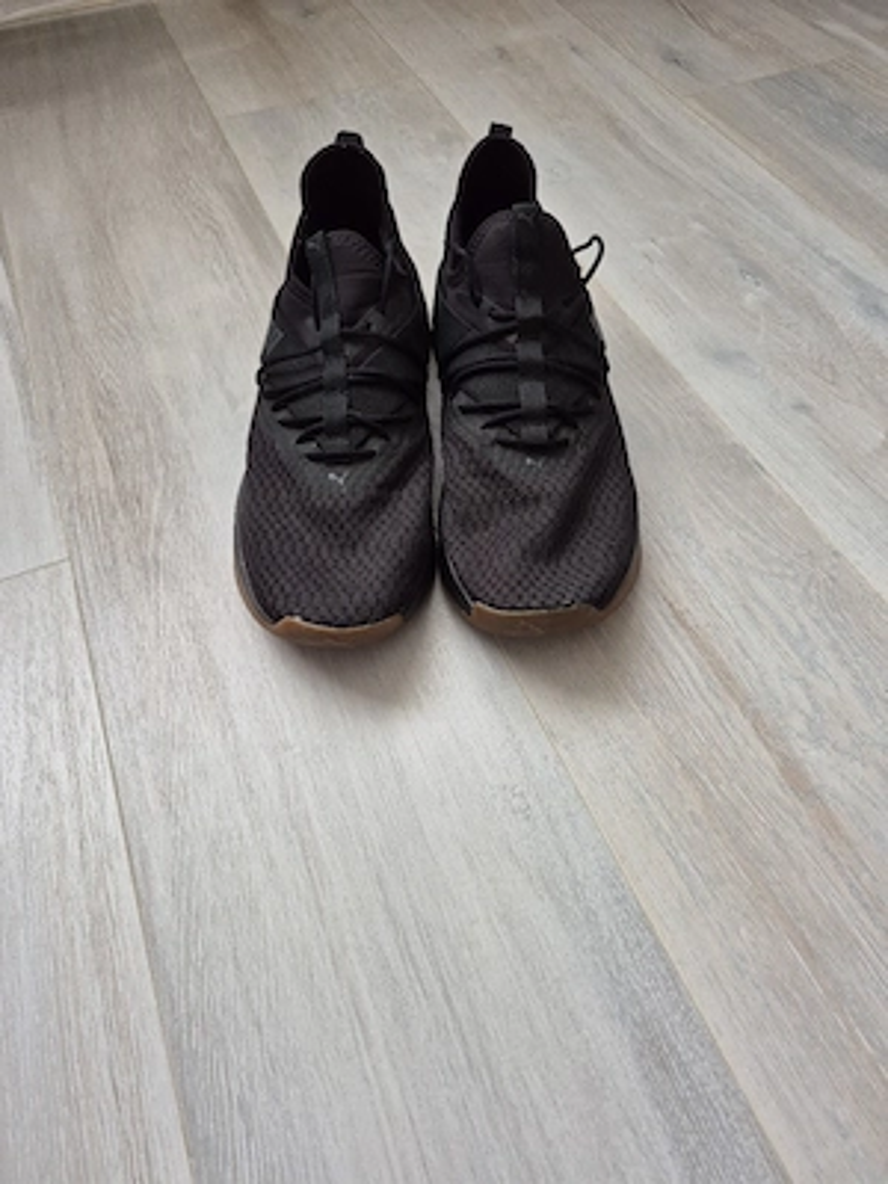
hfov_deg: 58.9
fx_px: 787
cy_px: 592
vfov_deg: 73.9
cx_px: 444
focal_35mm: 23
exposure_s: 1/182
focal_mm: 5.4
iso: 200
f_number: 1.8
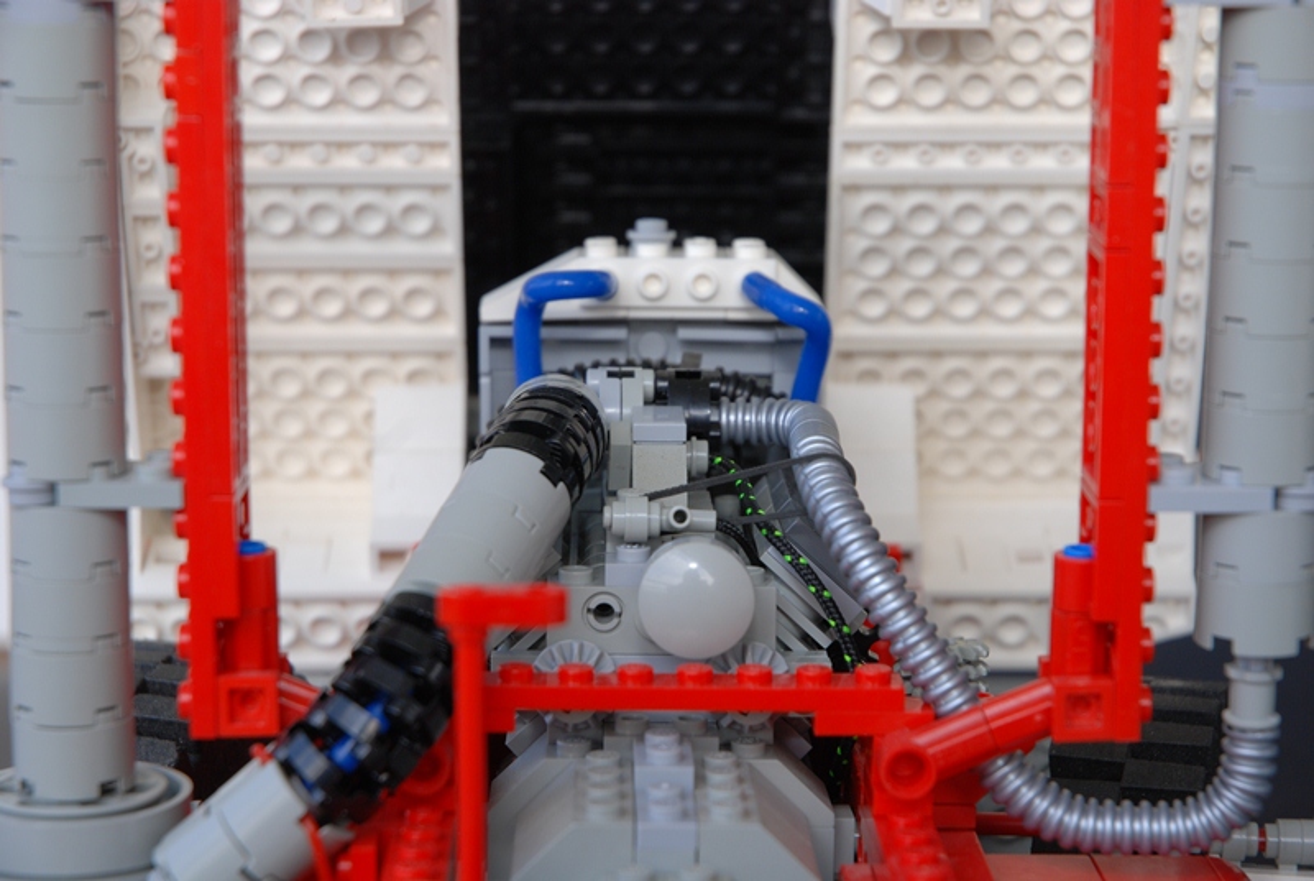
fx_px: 3838
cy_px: 440
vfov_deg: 13.1
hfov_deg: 19.4
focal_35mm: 105
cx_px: 657
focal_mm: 70
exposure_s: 1/125
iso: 200
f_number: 8
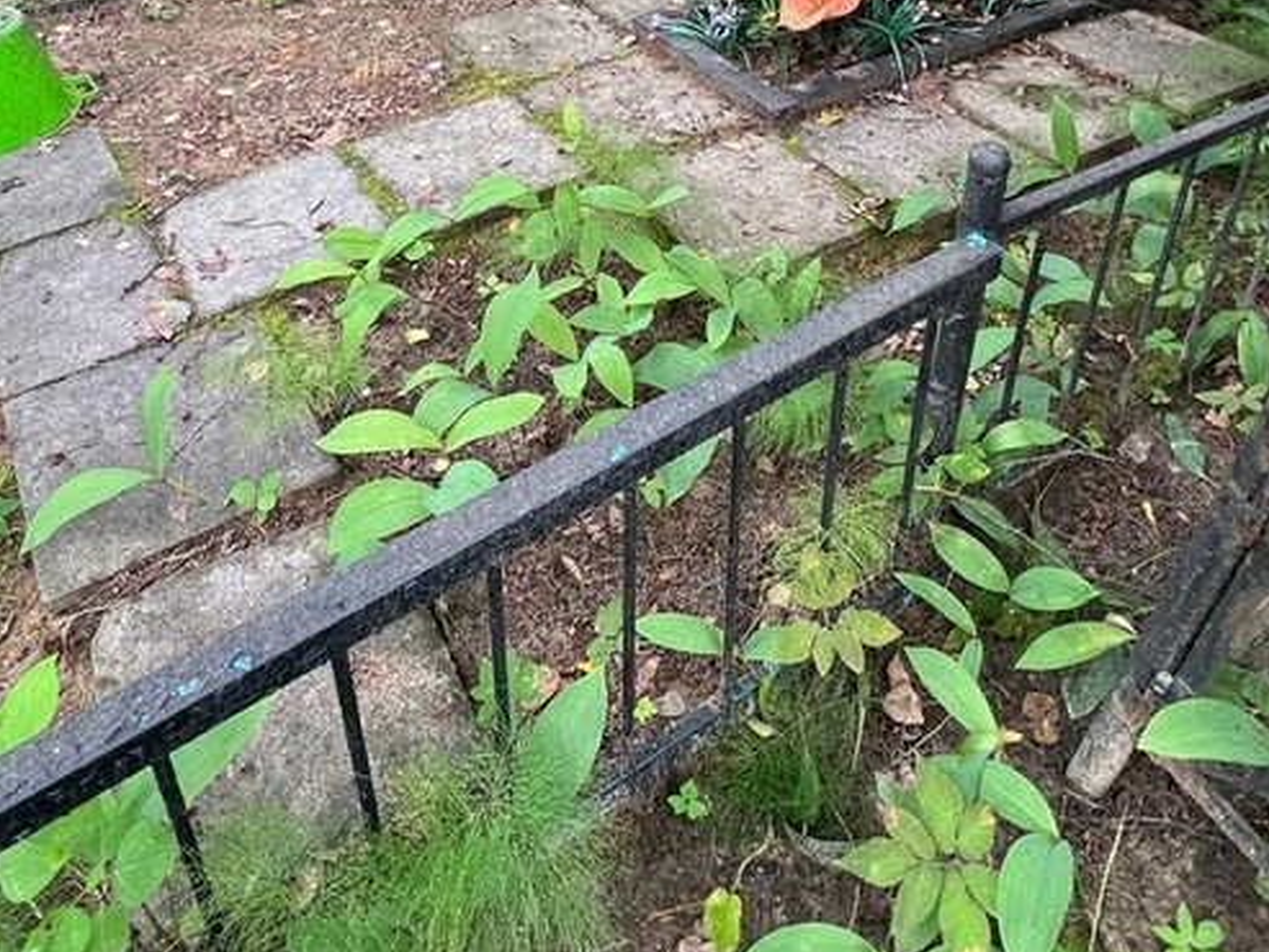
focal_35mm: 27
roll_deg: +0.9
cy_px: 95
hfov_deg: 65.2
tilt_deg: -29.5
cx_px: 574
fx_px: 990
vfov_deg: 46.4
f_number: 1.8
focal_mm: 1.57
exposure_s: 1/99
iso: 100
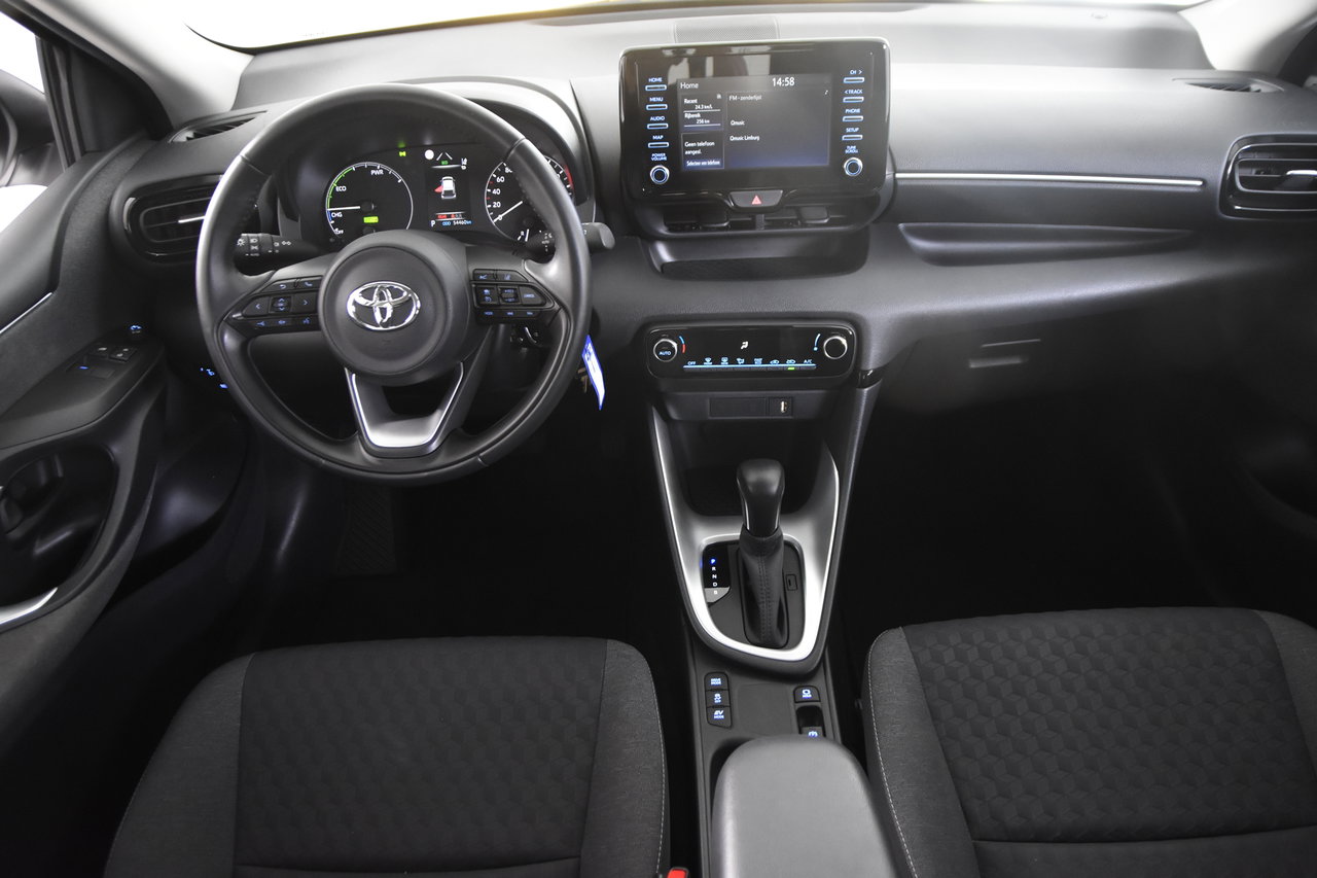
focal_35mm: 26
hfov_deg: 70.4
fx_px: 933
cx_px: 658
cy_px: 439
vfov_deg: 50.4
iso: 2000
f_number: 2.8
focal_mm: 17
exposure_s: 1/25
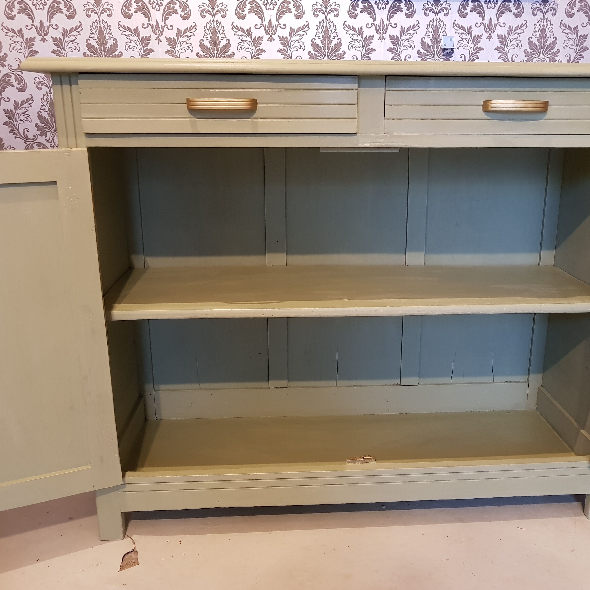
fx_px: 598
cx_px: 329
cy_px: 296
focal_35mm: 31
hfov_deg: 52.4
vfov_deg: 52.5
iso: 200
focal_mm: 4.2
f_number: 1.7
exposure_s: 1/33
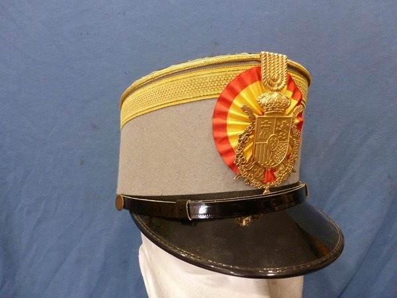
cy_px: 149
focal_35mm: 24
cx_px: 198
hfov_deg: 71.6
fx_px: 275
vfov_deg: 56.8
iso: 400
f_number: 3.3
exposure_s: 1/10
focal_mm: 4.3
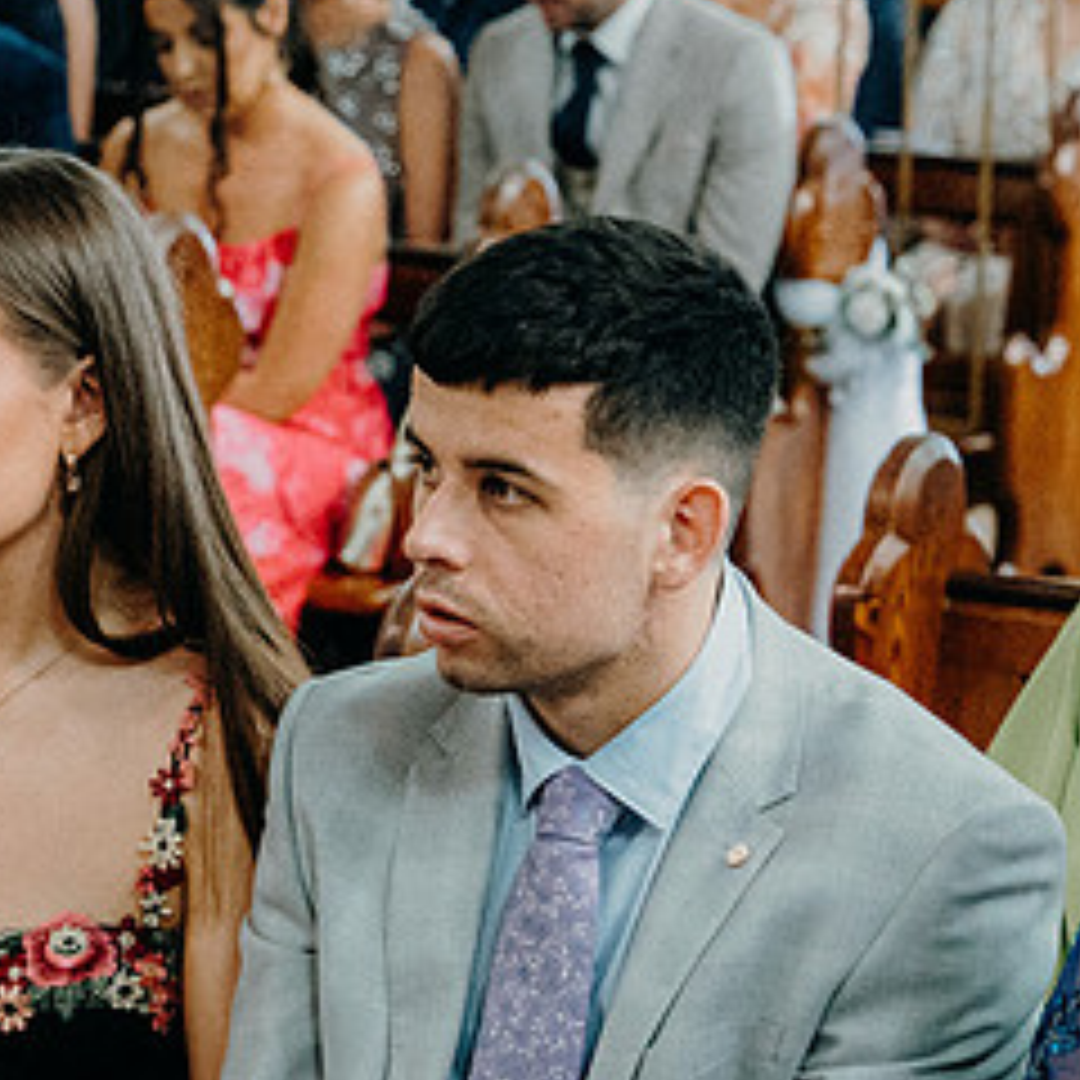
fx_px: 5718
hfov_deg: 10.7
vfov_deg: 10.8
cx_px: 14
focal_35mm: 162
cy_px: 695
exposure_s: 1/160
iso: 5000
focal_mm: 53
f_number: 3.5
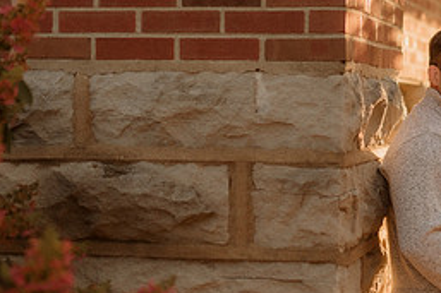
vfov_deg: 12.1
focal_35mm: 113
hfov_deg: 17.8
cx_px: 402
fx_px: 1383
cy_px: 125
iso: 250
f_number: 1.4
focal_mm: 50
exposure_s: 1/2000
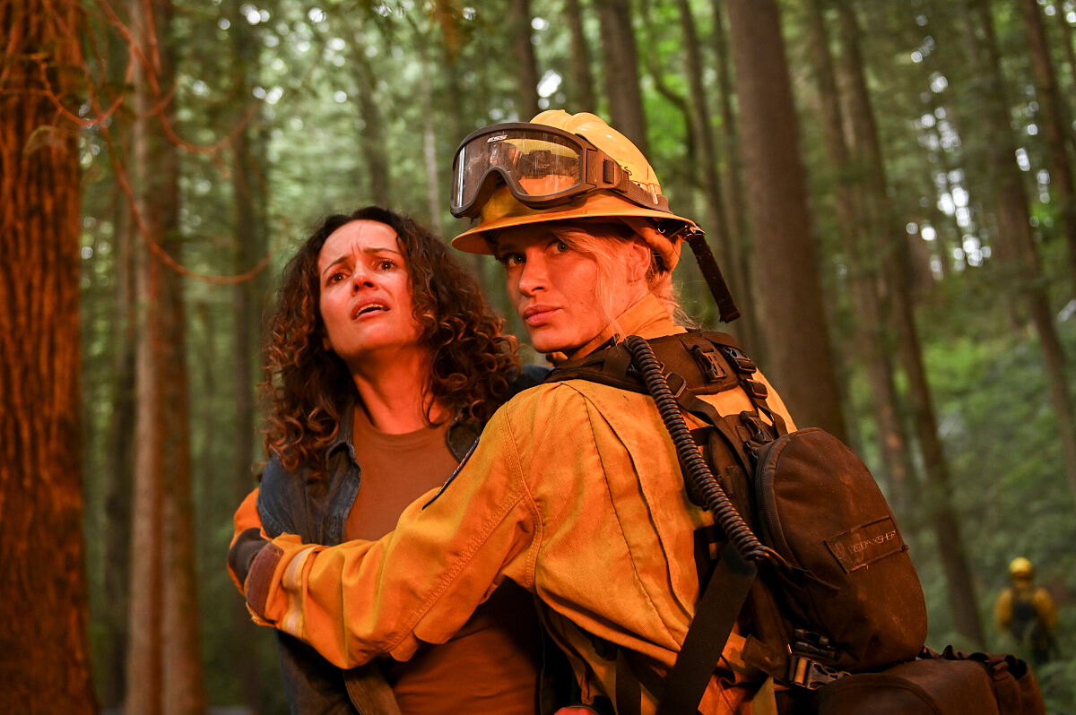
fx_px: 1075
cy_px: 358
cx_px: 538
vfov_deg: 36.8
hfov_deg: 53.2
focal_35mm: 36
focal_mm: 36
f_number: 2.8
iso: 800
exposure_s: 1/200
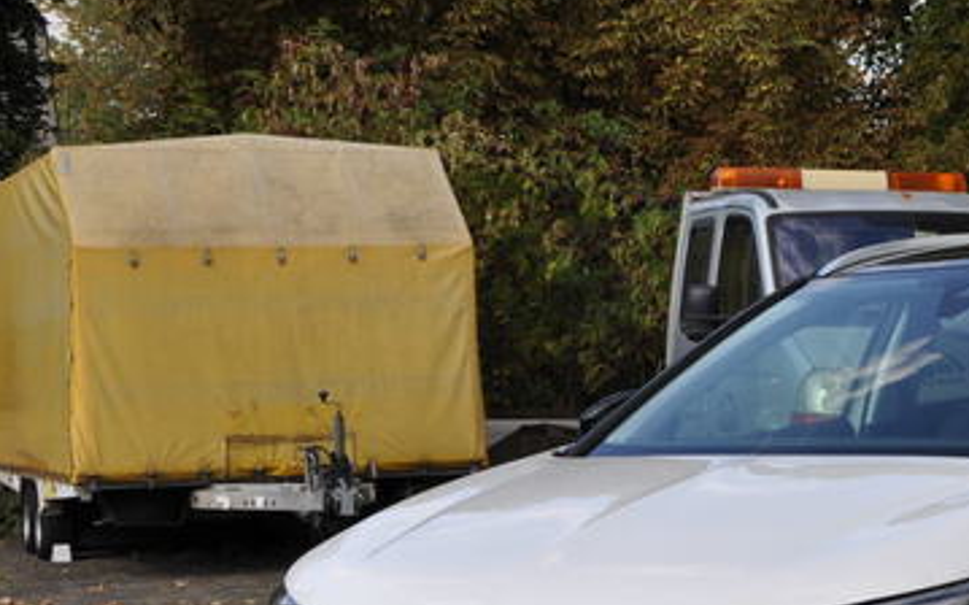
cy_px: 394
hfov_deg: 17.0
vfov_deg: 11.0
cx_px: 1031
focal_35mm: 119
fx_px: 3145
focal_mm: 35
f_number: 8
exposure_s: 1/250
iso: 200
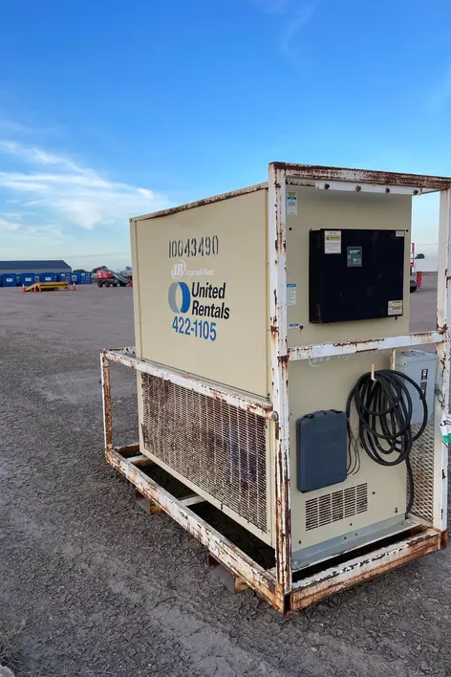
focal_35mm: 28
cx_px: 204
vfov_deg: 65.5
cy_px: 348
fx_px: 526
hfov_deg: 46.3
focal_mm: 4.2
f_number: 1.6
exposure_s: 1/1043
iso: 50
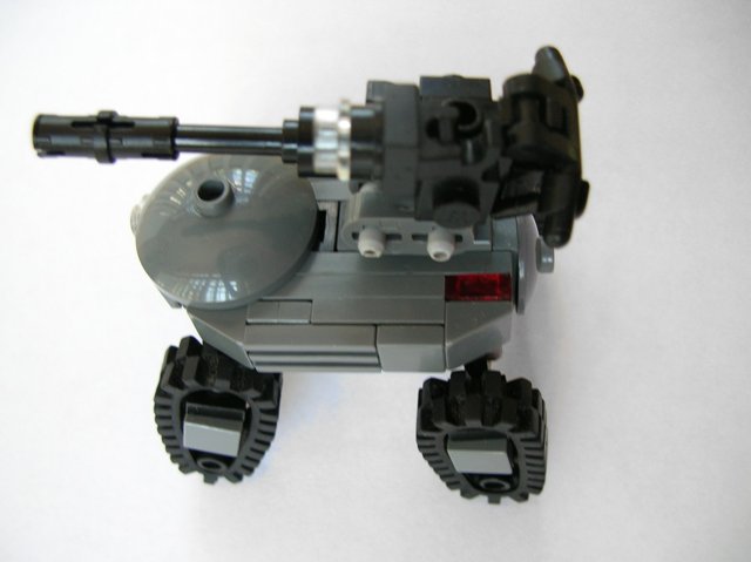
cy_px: 281
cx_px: 376
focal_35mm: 36
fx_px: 780
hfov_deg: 51.4
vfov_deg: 39.6
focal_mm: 6
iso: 50
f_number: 2.7
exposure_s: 1/40.7
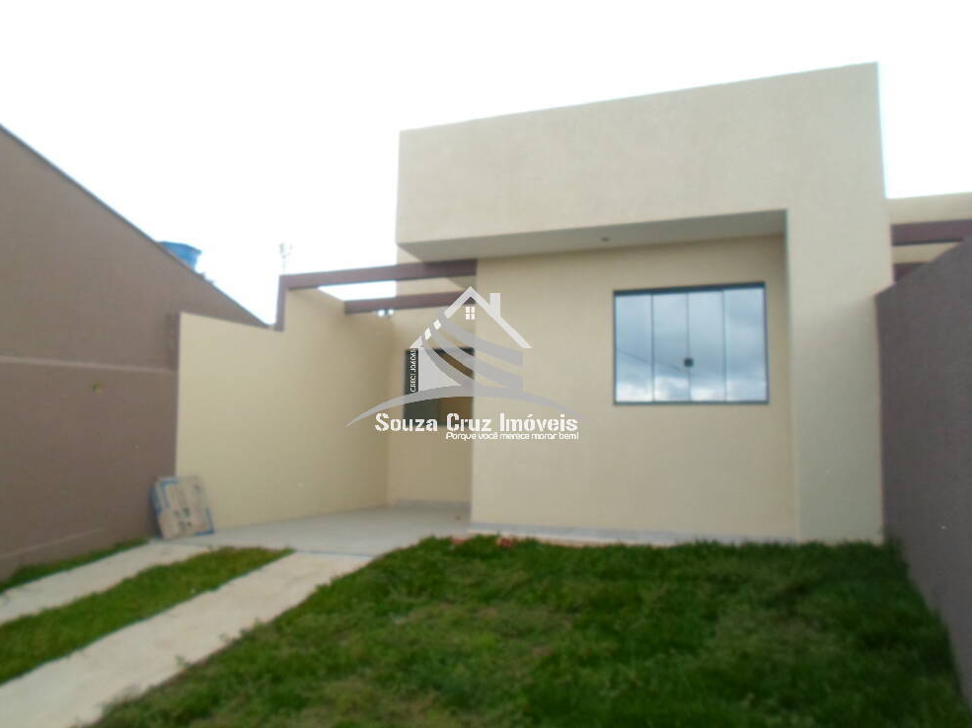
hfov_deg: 67.3
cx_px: 471
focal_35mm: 26
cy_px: 364
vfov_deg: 53.0
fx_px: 730
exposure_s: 1/750
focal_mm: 4.5
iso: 120
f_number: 2.5
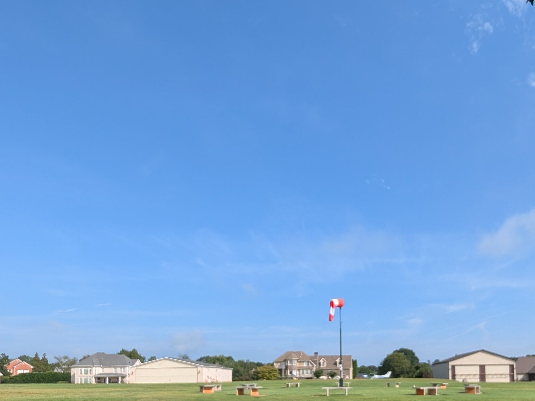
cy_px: 354
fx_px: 371
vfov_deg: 50.9
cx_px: 352
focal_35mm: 24
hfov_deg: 69.7
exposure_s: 1/935
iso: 31
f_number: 2.2
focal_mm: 1.54
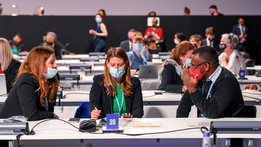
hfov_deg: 24.7
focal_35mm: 86
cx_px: 130
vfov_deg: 14.1
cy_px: 70
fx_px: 595
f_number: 4
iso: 2000
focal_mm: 82
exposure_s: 1/60
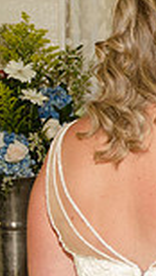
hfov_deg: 6.5
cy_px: 124
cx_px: 299
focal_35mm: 183
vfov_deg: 11.8
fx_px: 1341
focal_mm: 31
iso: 400
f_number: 5.6
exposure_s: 1/125
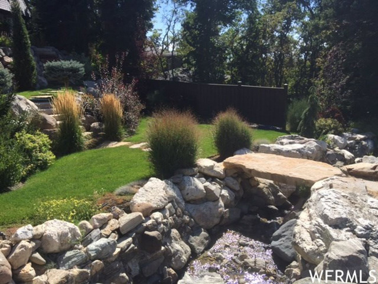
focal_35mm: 29
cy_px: 142
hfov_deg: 61.7
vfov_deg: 48.2
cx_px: 189
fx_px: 317
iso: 32
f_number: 2.2
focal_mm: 4.15
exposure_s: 1/1721
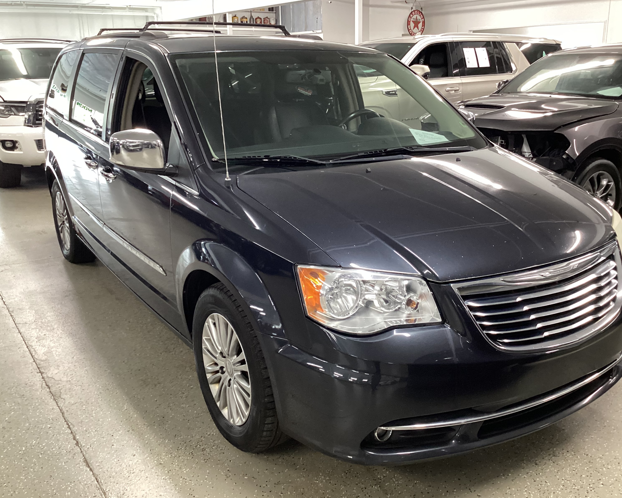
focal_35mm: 33
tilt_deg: -18.4
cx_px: 328
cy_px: 249
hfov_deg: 54.2
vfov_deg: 44.5
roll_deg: +0.2
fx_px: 607
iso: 250
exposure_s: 1/33
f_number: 2.4
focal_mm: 3.3
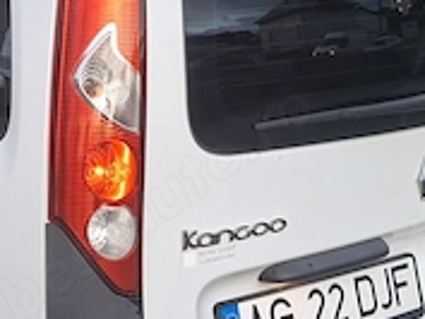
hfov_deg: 24.2
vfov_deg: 18.8
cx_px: 29
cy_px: 235
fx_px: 958
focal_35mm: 78
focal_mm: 5.54
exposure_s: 1/100
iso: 80
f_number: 1.8
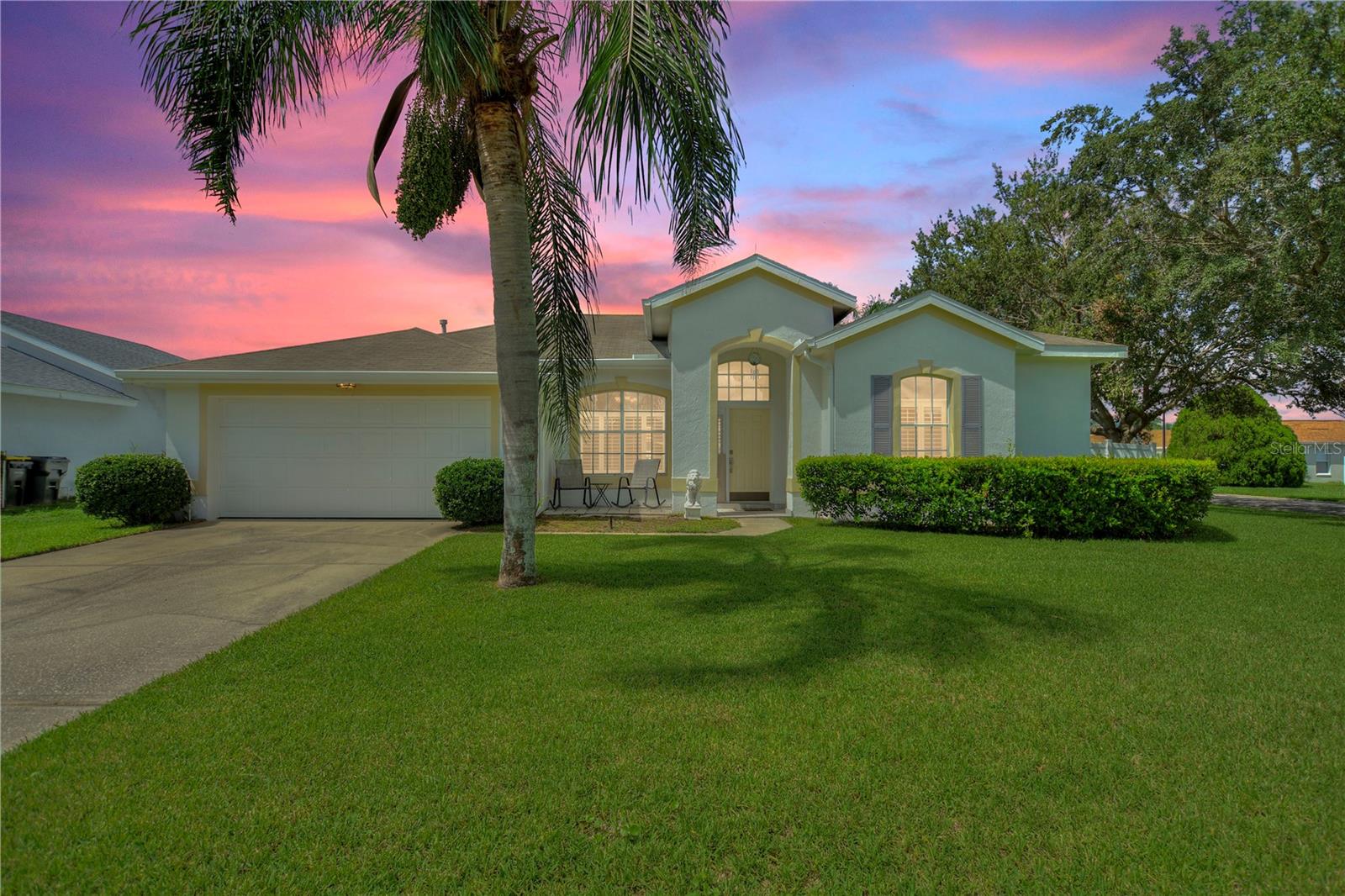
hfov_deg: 100.4
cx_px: 672
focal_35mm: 15
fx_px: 560
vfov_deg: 77.3
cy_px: 448
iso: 100
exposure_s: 1/800
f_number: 4.5
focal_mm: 10
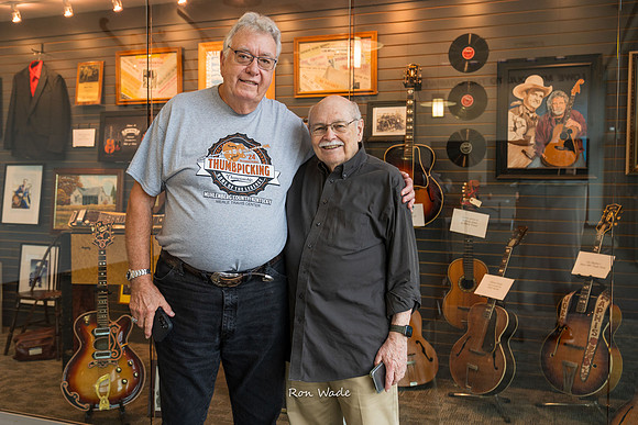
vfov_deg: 37.5
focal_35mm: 35
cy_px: 211
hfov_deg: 53.8
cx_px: 285
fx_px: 627
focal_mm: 32
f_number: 4
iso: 1000
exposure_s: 1/160
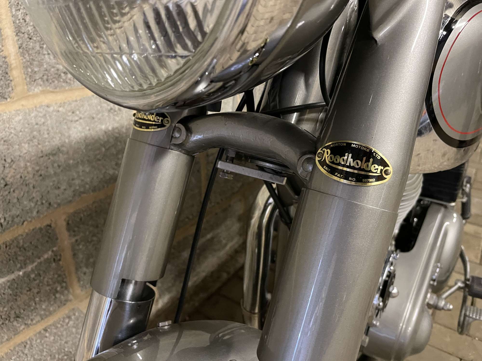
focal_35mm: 26
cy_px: 180
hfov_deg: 67.3
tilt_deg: -24.7
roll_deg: +0.8
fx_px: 362
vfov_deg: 53.1
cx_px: 241
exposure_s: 1/25
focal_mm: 4.2
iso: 500
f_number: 1.6
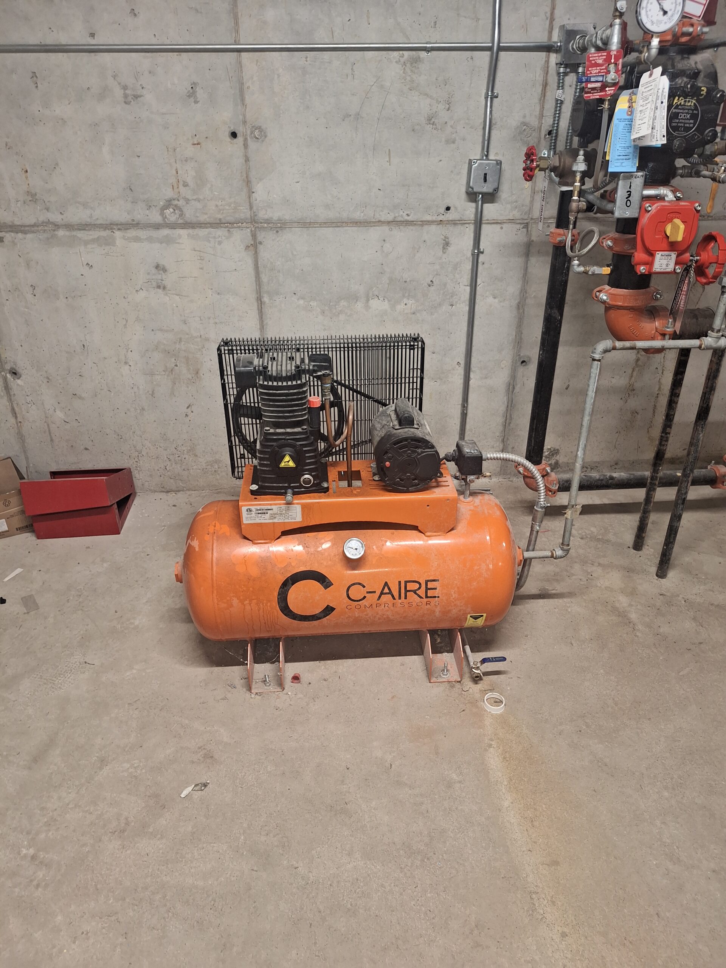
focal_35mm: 23
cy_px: 484
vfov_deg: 73.9
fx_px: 643
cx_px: 363
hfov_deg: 58.9
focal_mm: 5.54
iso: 125
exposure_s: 1/40
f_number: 1.8
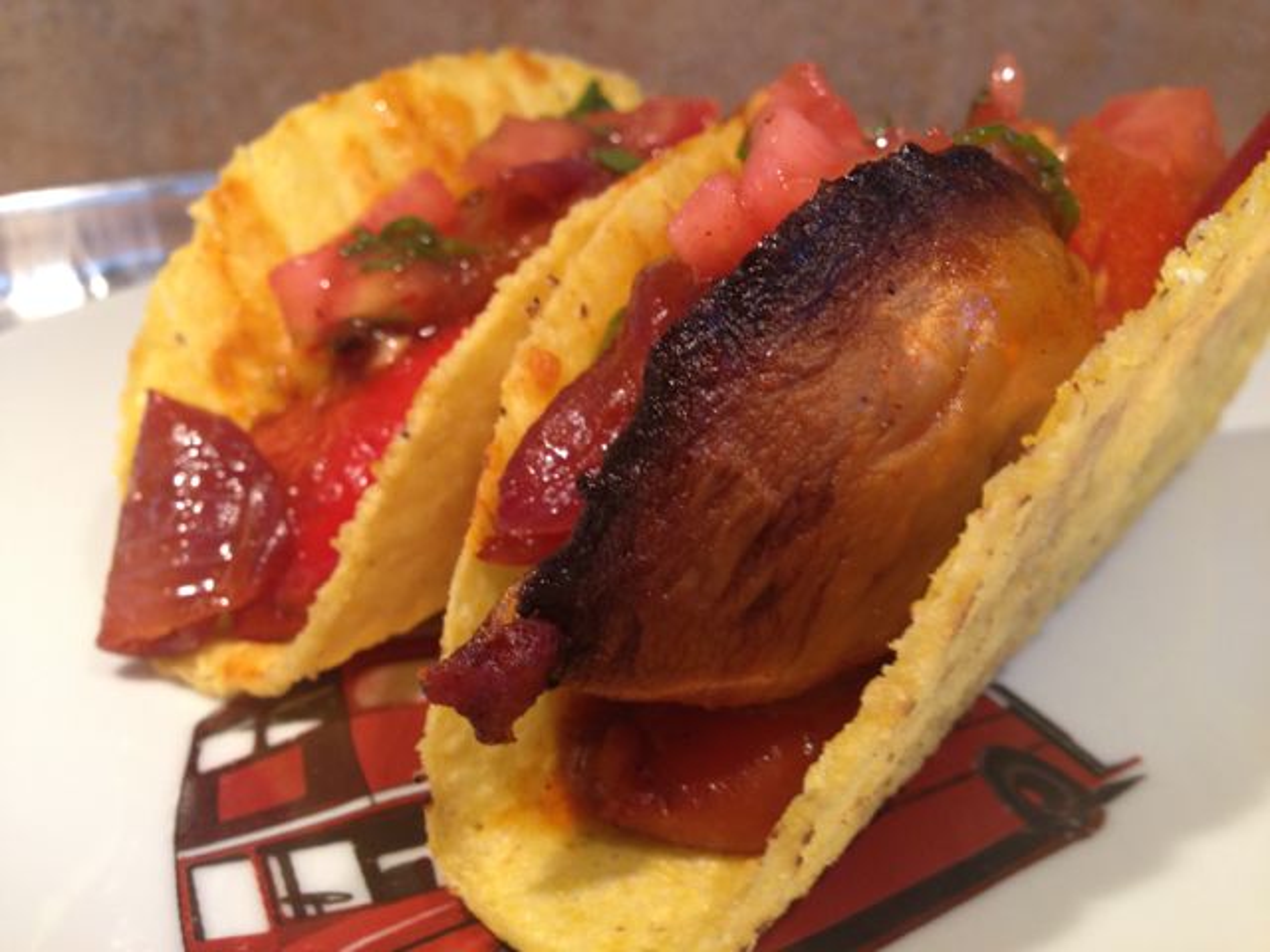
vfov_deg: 42.9
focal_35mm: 33
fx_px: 1211
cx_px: 635
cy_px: 476
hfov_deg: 55.4
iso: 100
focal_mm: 4.12
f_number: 2.4
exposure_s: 1/20
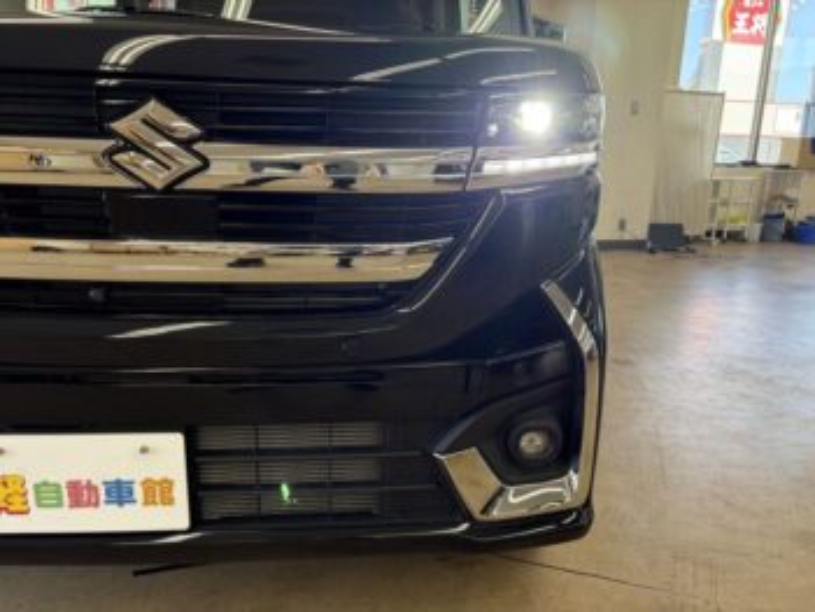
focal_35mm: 26
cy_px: 306
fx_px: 613
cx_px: 408
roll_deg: -1.1
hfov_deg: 67.3
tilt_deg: -14.0
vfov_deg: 53.1
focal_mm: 5.96
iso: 80
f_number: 1.6
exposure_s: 1/215
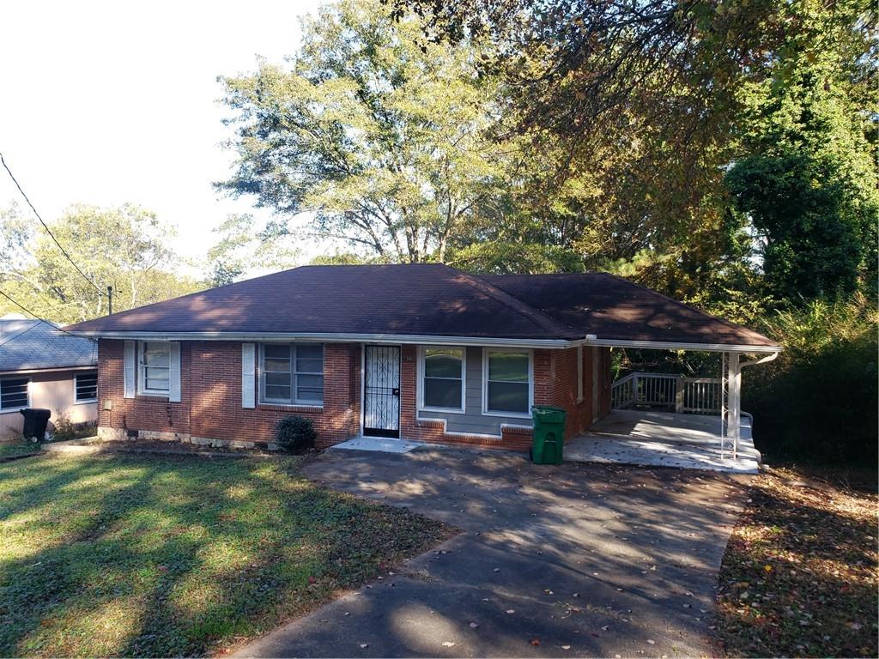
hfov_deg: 67.3
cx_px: 440
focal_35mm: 26
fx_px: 660
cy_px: 330
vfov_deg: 53.1
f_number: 2.4
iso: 50
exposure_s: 1/173
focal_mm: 4.3
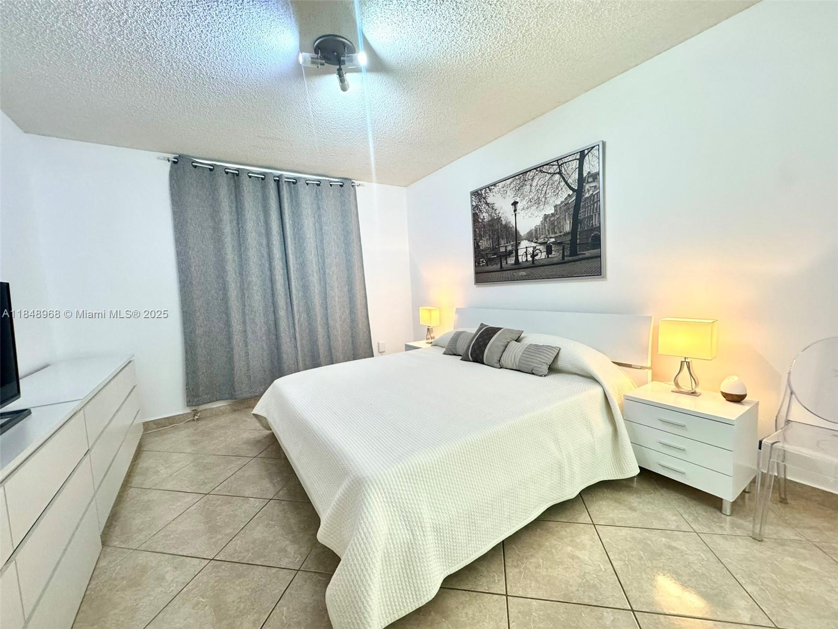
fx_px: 339
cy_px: 314
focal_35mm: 14
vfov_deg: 85.7
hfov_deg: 102.1
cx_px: 419
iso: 250
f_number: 2.2
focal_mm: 2.22
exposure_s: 1/120
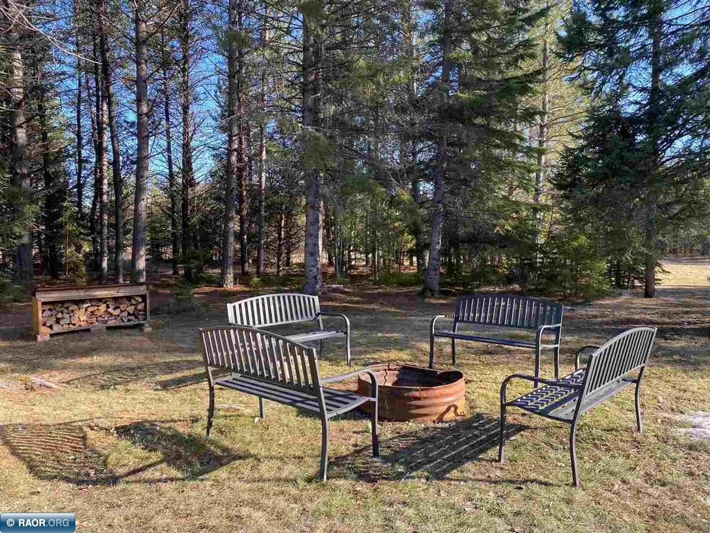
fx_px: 533
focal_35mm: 26
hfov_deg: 67.3
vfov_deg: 53.1
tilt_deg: -3.1
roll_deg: -0.5
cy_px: 266
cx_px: 355
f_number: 1.8
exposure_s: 1/285
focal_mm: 4.25
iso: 32
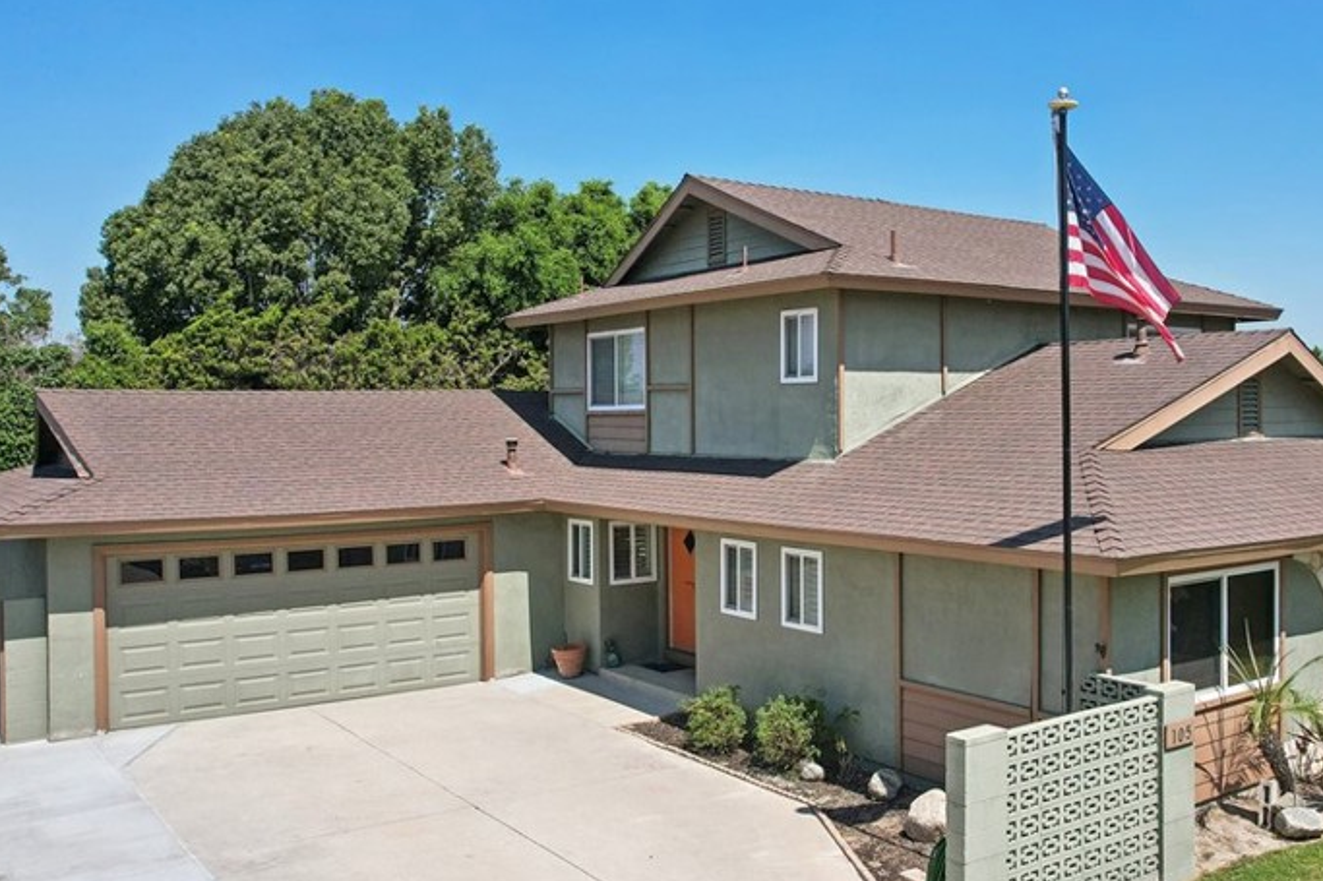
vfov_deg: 39.9
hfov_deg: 56.1
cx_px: 877
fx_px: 1212
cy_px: 432
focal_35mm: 33
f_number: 2.8
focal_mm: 8.4
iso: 140
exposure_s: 1/3200
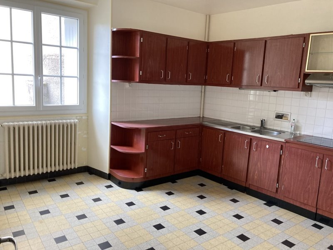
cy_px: 125
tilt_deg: -8.6
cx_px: 166
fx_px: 269
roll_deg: -3.1
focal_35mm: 28
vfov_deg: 49.7
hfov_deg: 63.4
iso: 125
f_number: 1.8
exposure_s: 1/60
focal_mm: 3.99
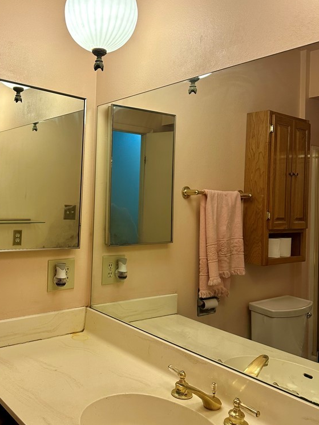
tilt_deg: +3.6
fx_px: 405
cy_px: 187
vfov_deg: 55.2
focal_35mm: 33
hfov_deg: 42.3
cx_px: 102
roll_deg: -1.7
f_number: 1.78
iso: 160
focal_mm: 6.86
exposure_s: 1/120
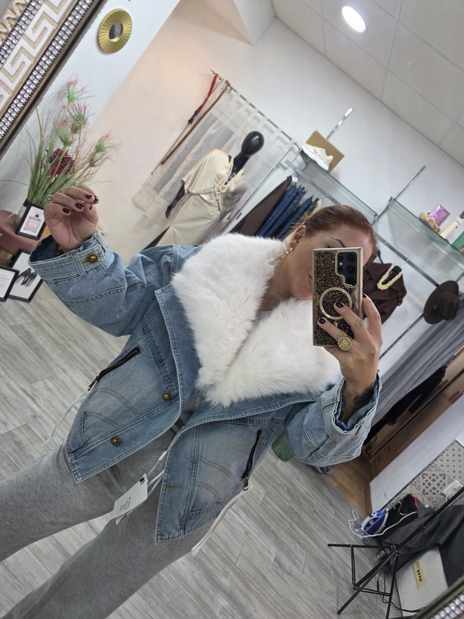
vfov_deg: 71.6
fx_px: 429
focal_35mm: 24
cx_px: 242
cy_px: 302
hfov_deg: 56.8
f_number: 1.7
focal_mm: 6.3
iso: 125
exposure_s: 1/100
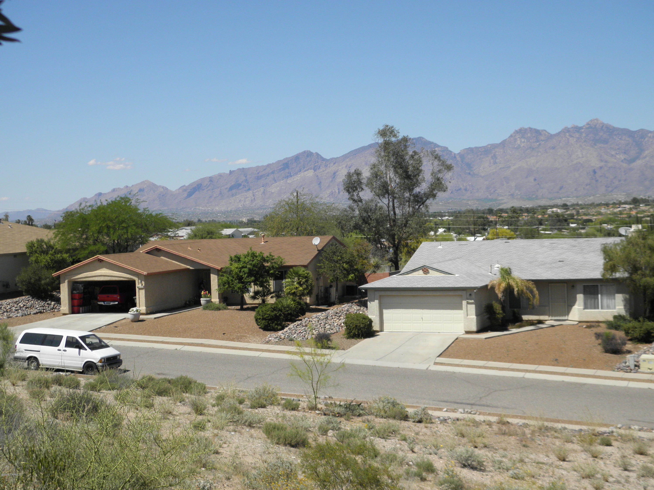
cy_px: 245
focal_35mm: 59
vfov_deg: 24.8
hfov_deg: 32.7
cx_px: 327
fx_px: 1115
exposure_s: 1/320
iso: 125
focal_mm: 10.6
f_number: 8.2
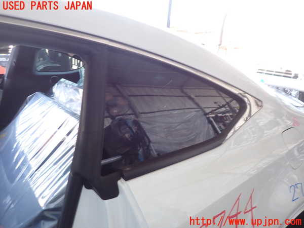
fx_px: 220
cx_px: 152
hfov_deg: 69.4
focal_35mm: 25
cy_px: 114
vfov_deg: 54.9
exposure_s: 1/60
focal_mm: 4.5
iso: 125
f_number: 2
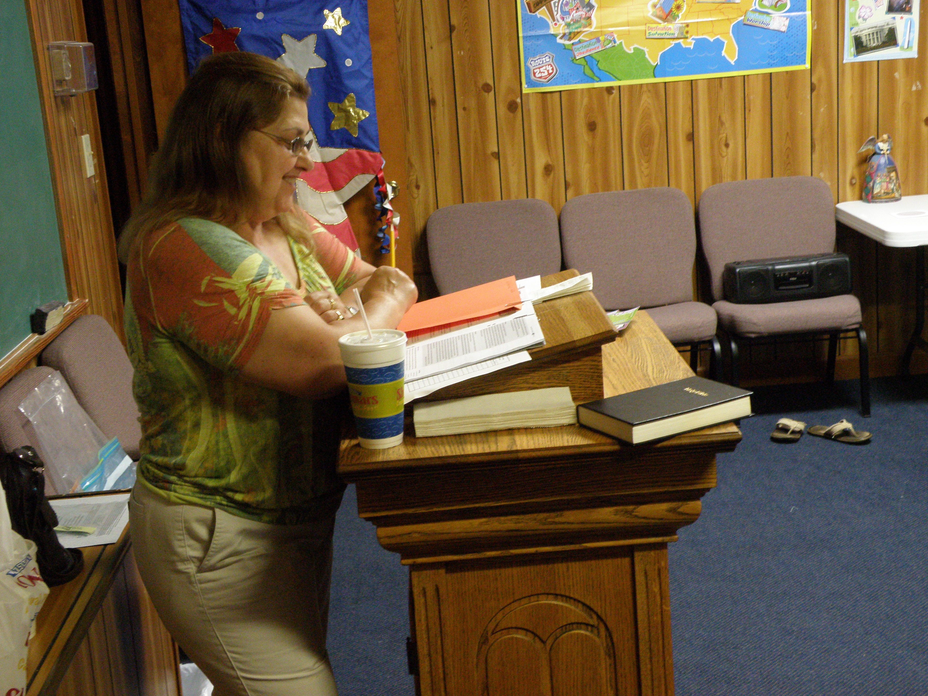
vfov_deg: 26.1
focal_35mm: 56
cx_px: 461
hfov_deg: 34.4
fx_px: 1501
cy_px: 345
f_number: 3.5
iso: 320
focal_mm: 9.77
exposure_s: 1/8
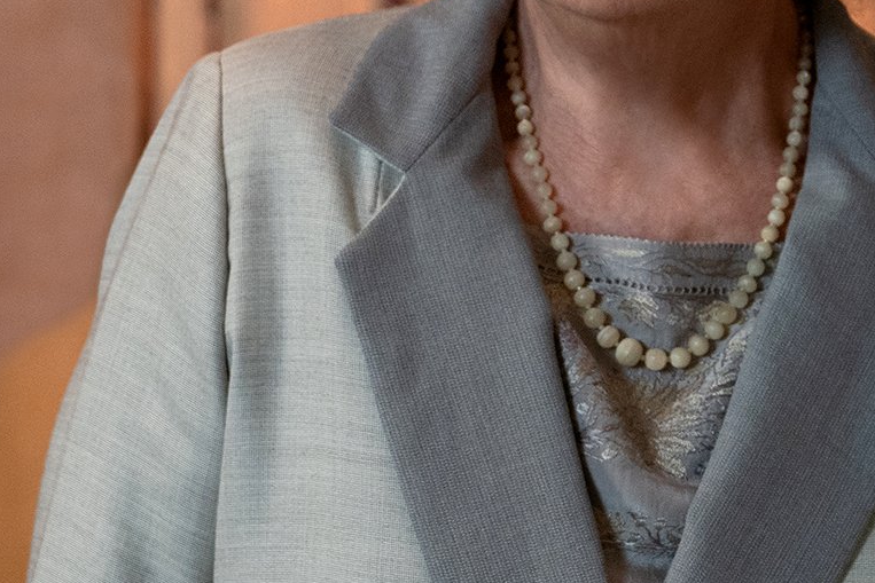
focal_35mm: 431
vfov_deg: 3.2
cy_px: 174
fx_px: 10477
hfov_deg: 4.8
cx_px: 820
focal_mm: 137
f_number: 4.5
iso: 2000
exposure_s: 1/200
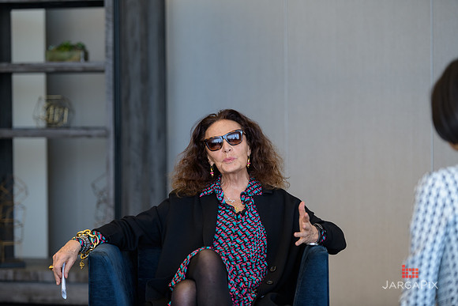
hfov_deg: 16.8
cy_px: 153
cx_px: 229
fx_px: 1552
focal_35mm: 122
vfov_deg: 11.2
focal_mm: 122
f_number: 3.2
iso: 800
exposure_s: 1/200
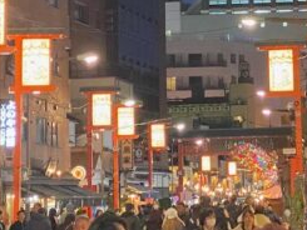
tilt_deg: +9.5
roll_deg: +1.4
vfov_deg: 8.6
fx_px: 1508
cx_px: 239
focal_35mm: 170
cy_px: -48
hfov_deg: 11.6
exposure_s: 1/33
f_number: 2
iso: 640
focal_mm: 6
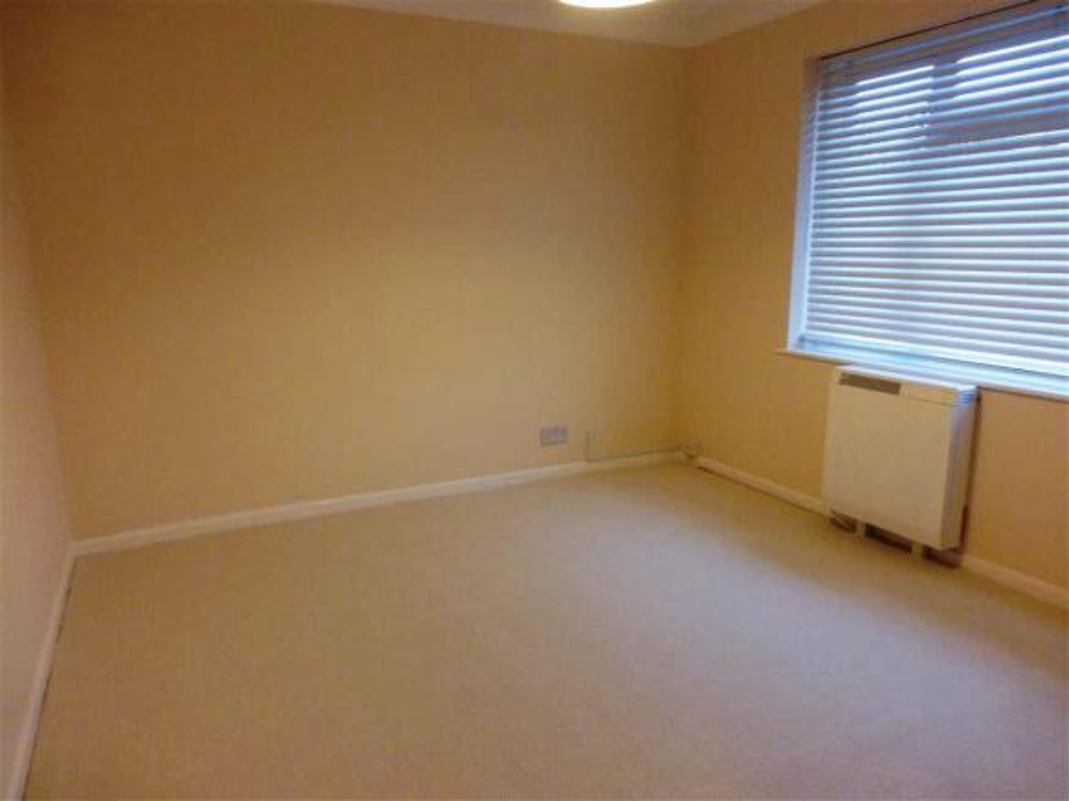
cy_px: 400
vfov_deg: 56.8
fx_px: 741
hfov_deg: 71.6
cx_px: 534
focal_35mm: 24
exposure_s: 1/15
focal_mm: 4.3
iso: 400
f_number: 3.3
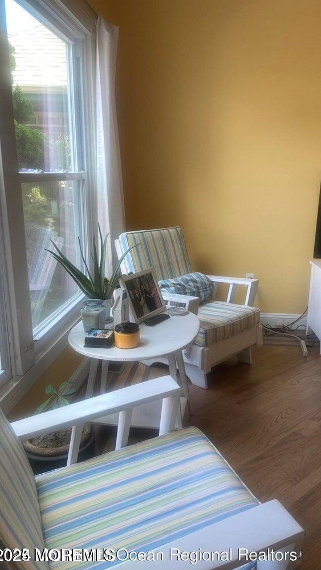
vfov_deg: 66.1
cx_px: 198
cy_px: 290
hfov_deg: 40.0
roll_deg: -0.4
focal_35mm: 29
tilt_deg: -16.1
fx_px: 439
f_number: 1.8
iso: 80
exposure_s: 1/120
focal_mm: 4.25
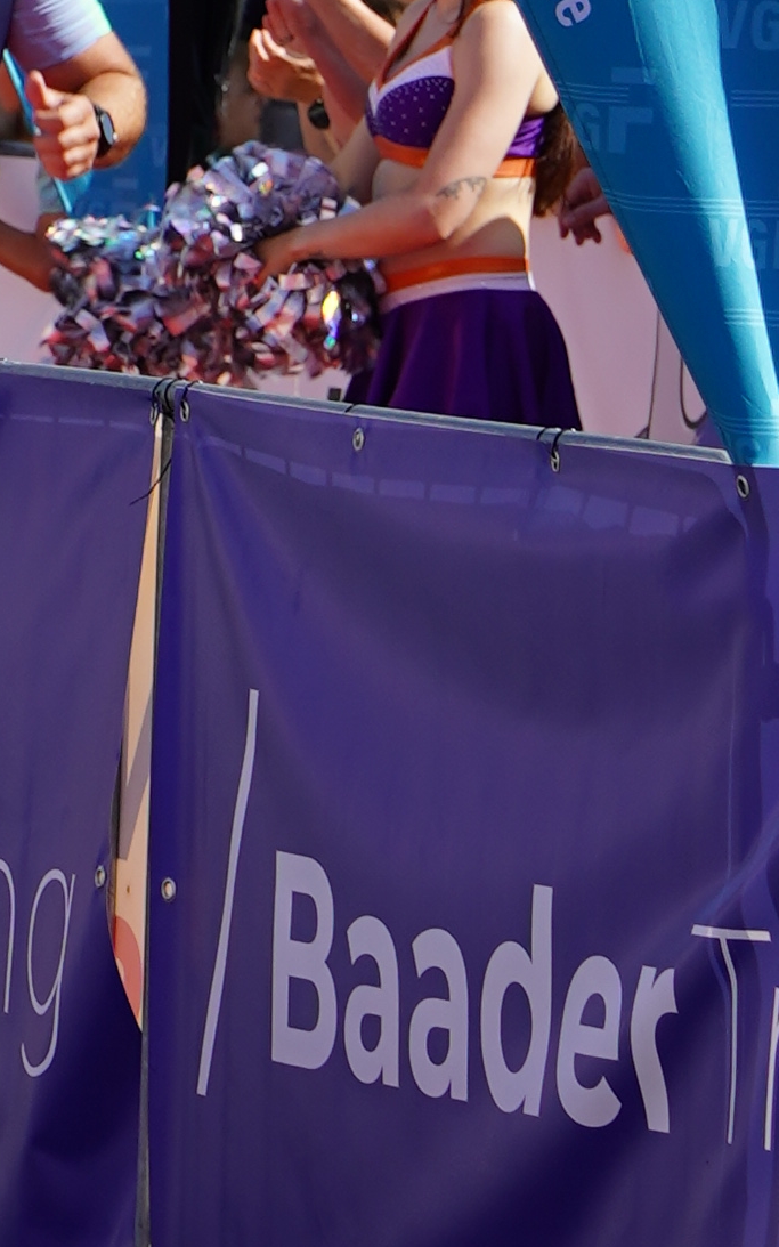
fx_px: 19568
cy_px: 157
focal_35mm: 576
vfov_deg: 3.6
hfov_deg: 2.3
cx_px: -106
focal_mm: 105
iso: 100
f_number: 8
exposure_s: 1/250
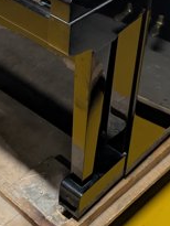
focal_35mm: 88
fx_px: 576
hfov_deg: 16.6
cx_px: 28
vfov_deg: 21.6
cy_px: 12
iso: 106
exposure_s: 1/24
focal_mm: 5.43
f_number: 1.89
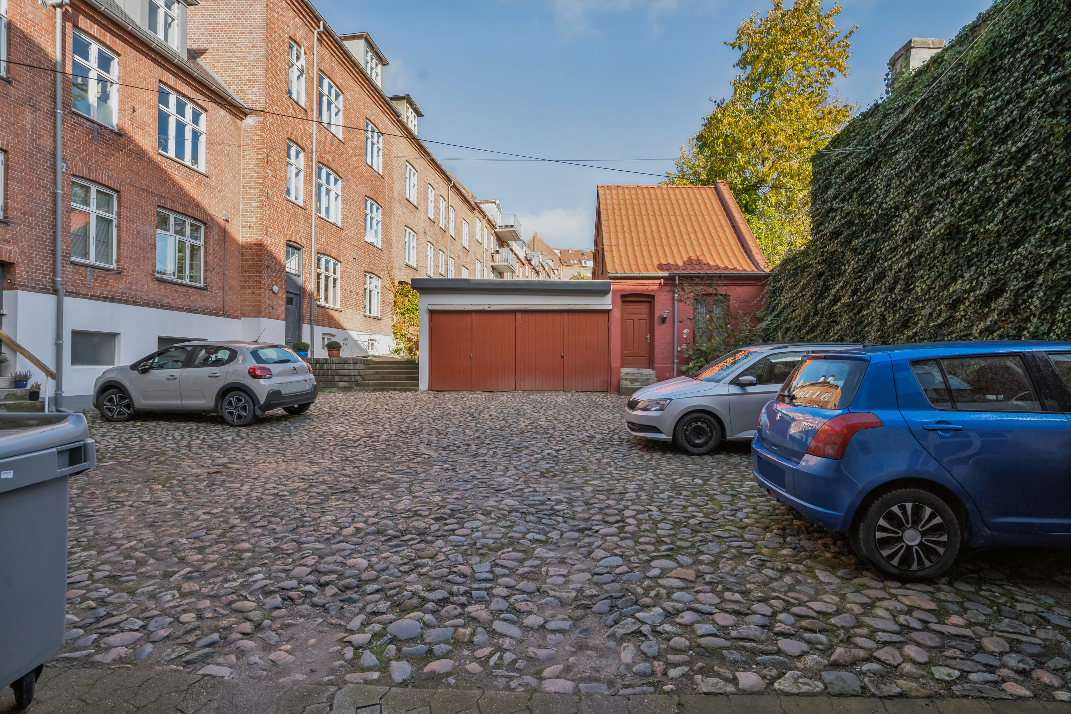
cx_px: 536
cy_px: 357
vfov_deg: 70.4
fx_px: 506
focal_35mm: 17
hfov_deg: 93.3
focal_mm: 17
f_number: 7.1
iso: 800
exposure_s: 1/640
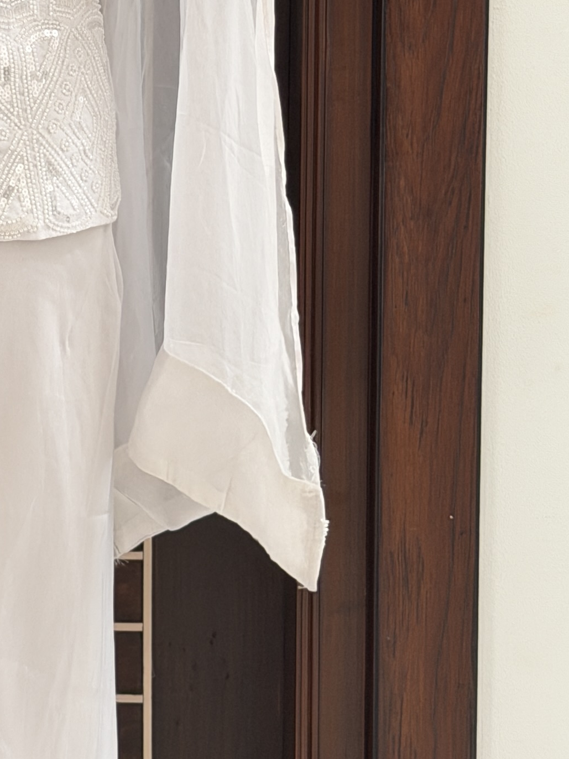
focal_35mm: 141
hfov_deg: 10.3
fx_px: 3092
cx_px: -133
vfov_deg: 13.8
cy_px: -29
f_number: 1.78
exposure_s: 1/50
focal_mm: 6.76
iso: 80
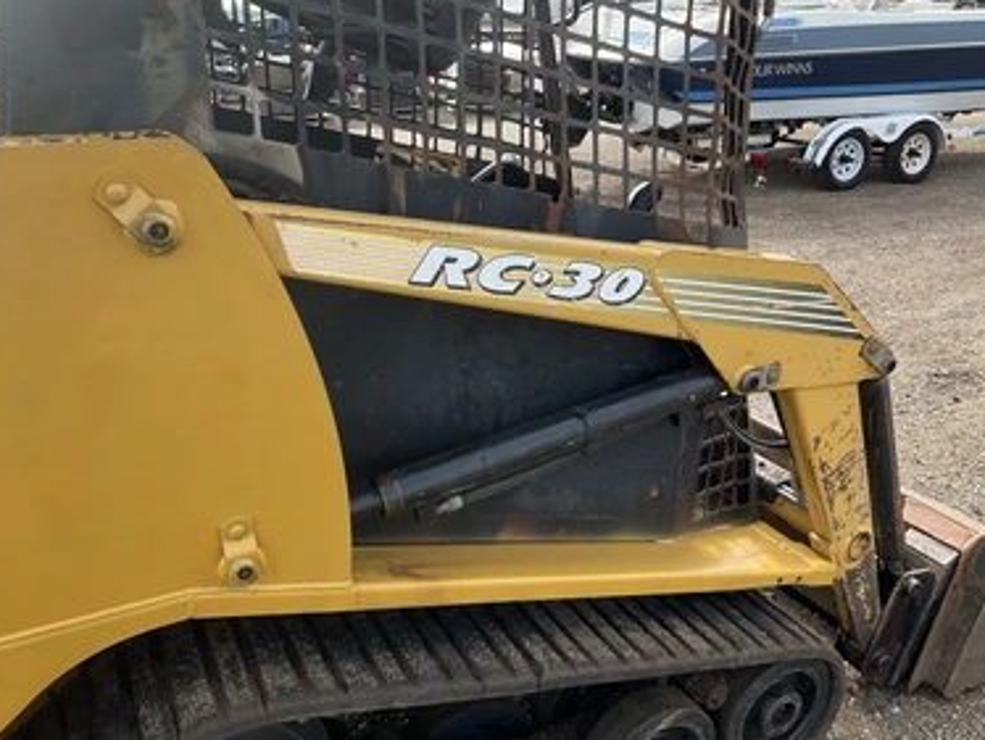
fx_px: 883
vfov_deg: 45.5
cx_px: 514
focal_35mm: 31
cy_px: 379
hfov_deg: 58.3
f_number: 1.8
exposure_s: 1/397
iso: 25
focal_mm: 3
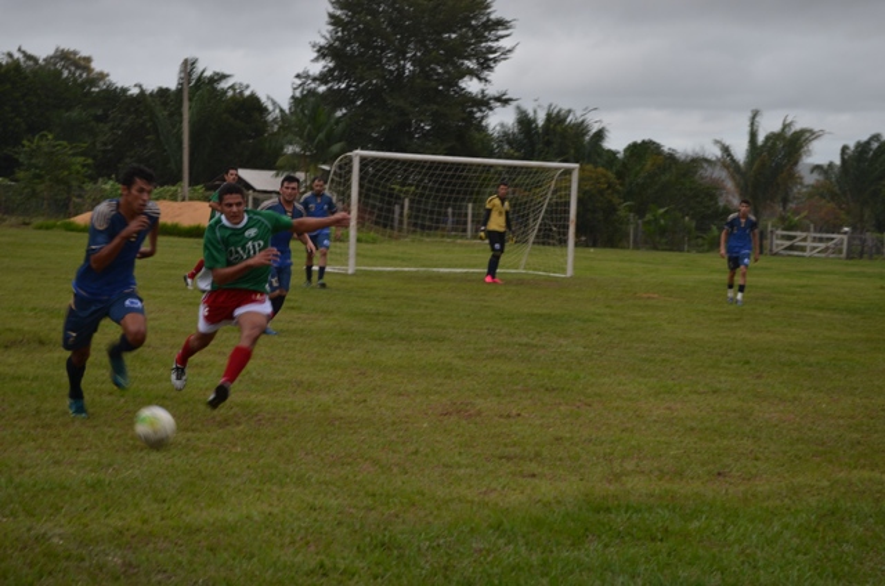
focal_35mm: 82
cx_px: 442
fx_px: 2024
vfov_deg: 16.5
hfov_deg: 24.7
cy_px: 293
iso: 100
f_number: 5.6
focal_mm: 55
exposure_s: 1/100
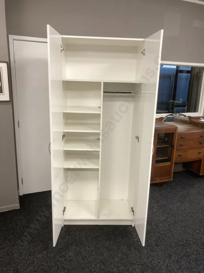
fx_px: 220
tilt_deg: -13.9
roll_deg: -2.1
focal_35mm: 28
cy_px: 136
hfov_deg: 49.7
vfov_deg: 63.4
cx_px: 102
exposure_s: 1/50
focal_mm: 3.99
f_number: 1.8
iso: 80
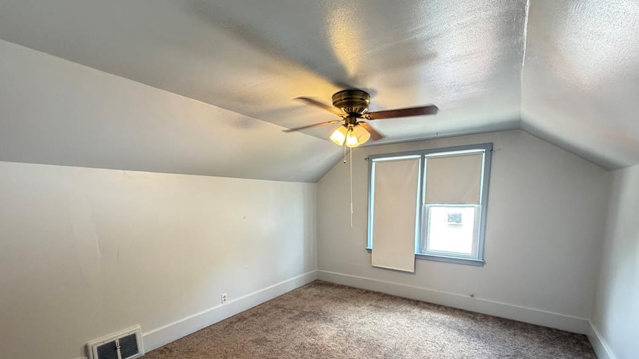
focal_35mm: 16
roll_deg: +0.8
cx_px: 331
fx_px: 271
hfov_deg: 99.3
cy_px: 233
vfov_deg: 65.6
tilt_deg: -7.4
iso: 400
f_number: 2.2
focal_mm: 2.22
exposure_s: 1/60
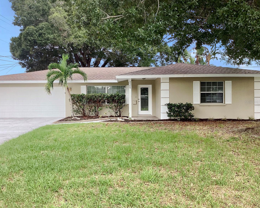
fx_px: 254
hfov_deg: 54.2
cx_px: 120
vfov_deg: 44.5
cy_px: 102
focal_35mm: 33
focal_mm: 3.3
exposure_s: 1/120
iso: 40
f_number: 2.4
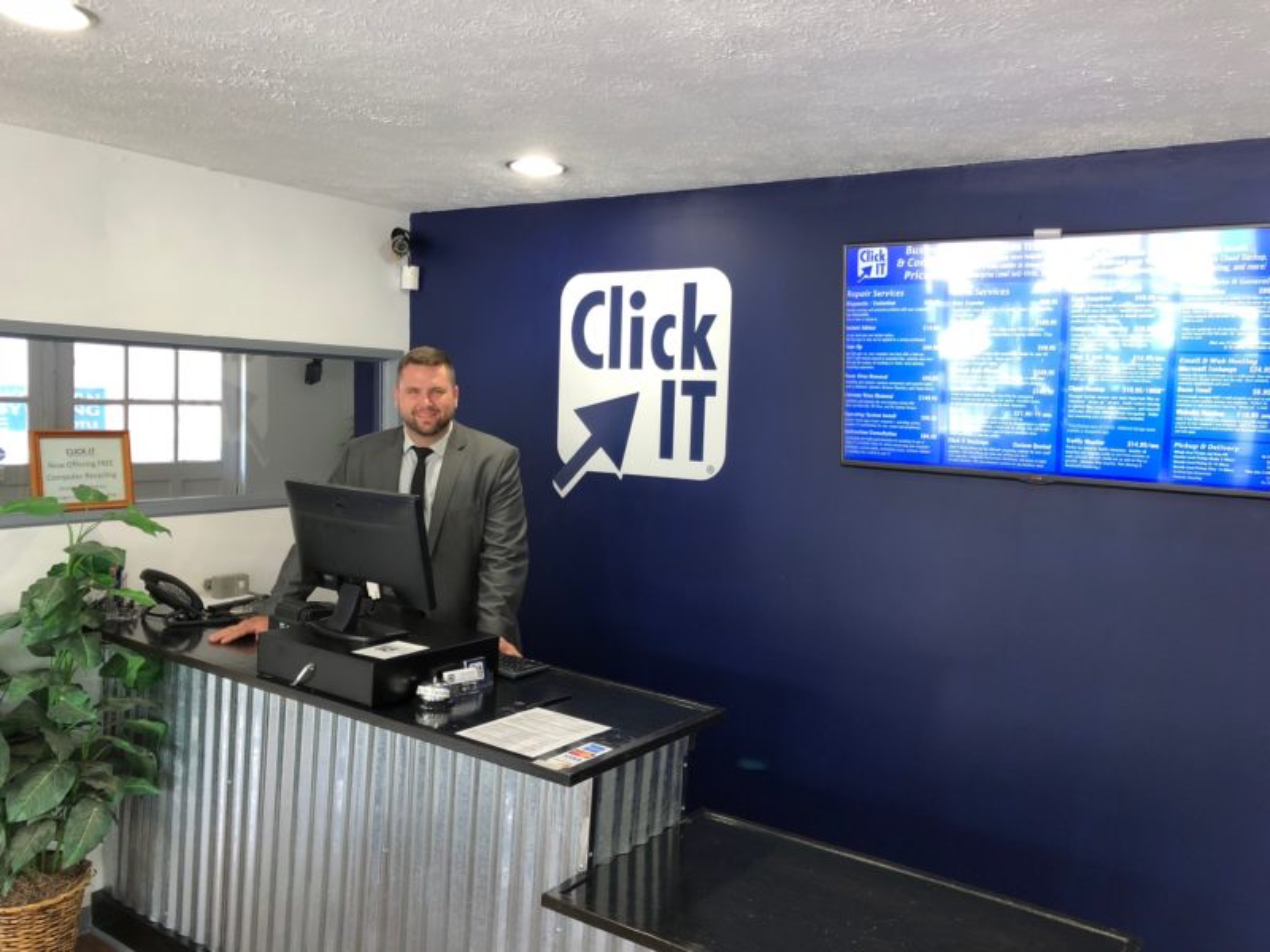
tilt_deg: -4.7
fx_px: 1027
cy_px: 476
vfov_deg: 49.7
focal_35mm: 28
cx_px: 635
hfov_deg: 63.4
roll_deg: -2.0
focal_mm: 4
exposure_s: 1/30
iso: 40
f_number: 1.8
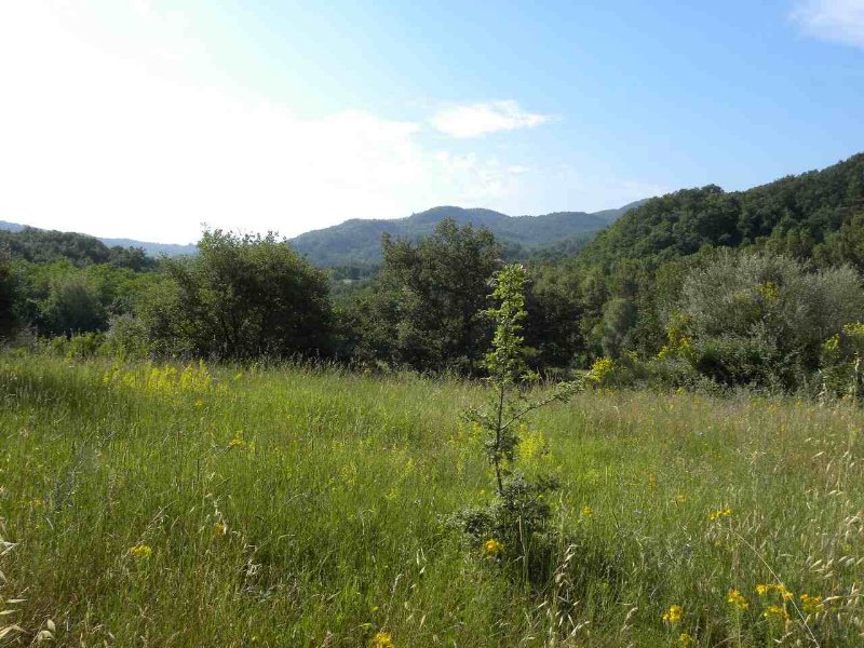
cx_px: 432
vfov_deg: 48.2
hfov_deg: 61.7
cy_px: 324
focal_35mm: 29
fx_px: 724
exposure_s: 1/272
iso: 64
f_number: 5.6
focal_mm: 5.2
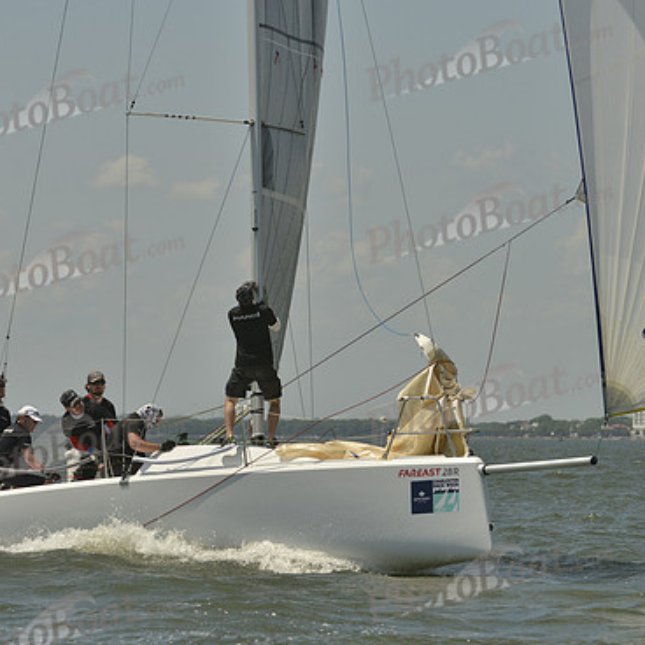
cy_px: 334
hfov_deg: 6.5
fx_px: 5650
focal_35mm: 268
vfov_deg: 6.5
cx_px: 277
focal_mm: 200
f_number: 10
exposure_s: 1/1250
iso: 280
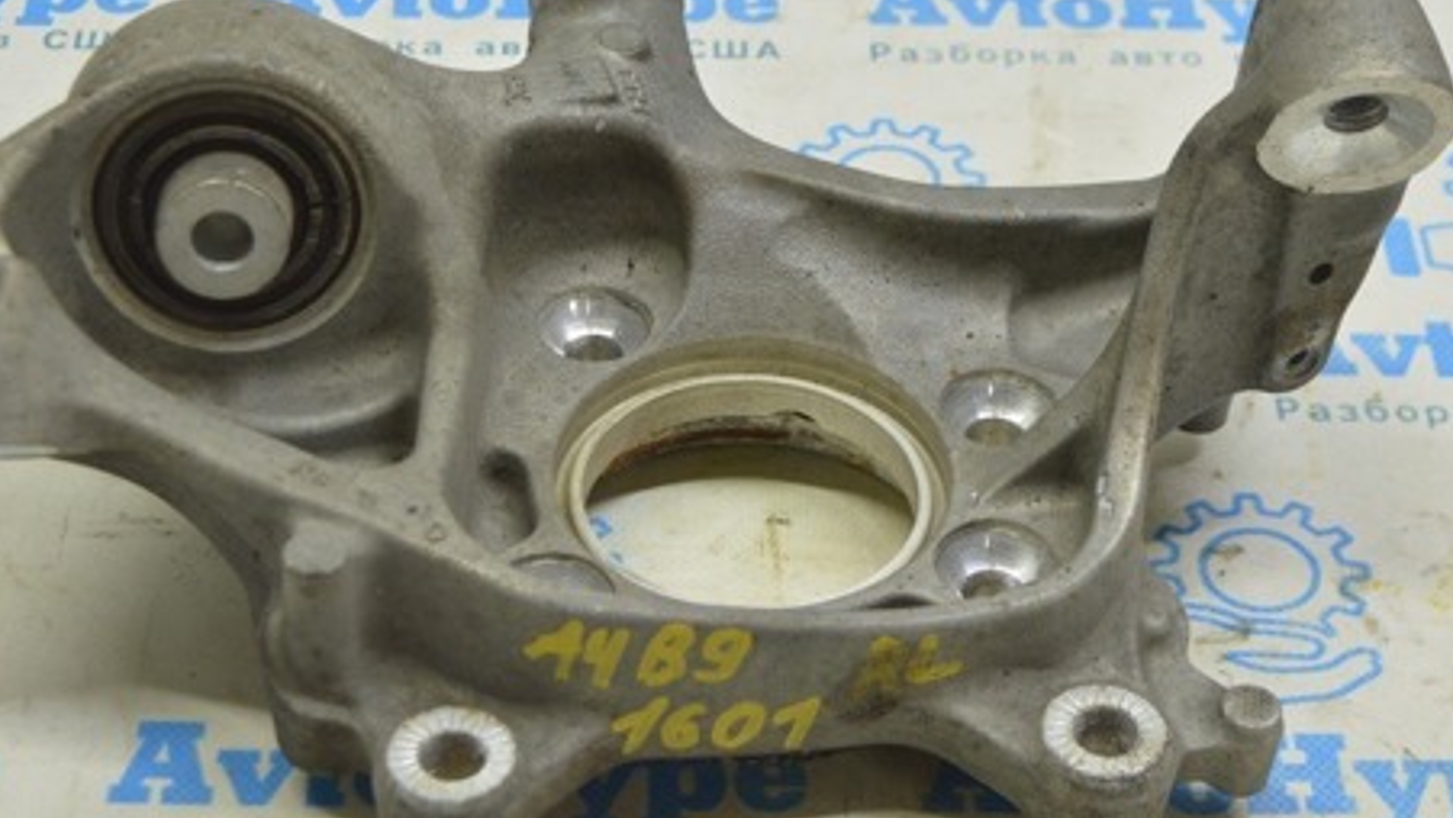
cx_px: 764
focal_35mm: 89
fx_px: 3430
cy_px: 395
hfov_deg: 23.9
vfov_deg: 13.6
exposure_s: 1/20
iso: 400
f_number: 5.6
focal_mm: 40
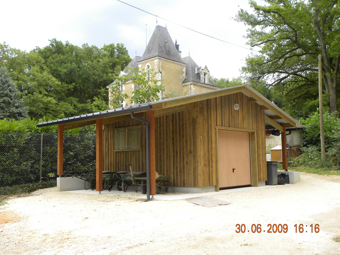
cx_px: 170
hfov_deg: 50.1
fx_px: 363
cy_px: 128
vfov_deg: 38.7
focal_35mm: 37
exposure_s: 1/119
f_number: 4
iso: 64
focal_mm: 6.6
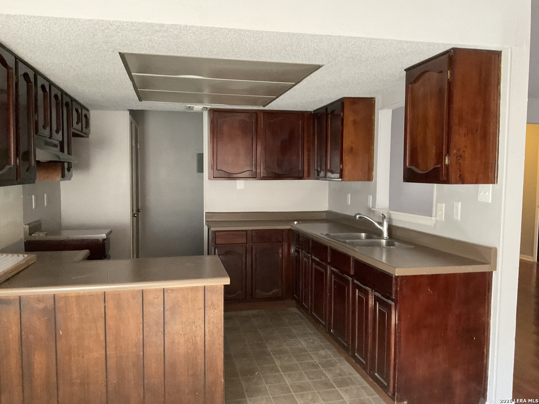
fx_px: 452
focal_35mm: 29
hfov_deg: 61.7
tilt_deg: -2.2
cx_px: 270
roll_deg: +0.9
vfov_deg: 48.2
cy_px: 202
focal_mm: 3
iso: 250
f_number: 1.8
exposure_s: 1/60
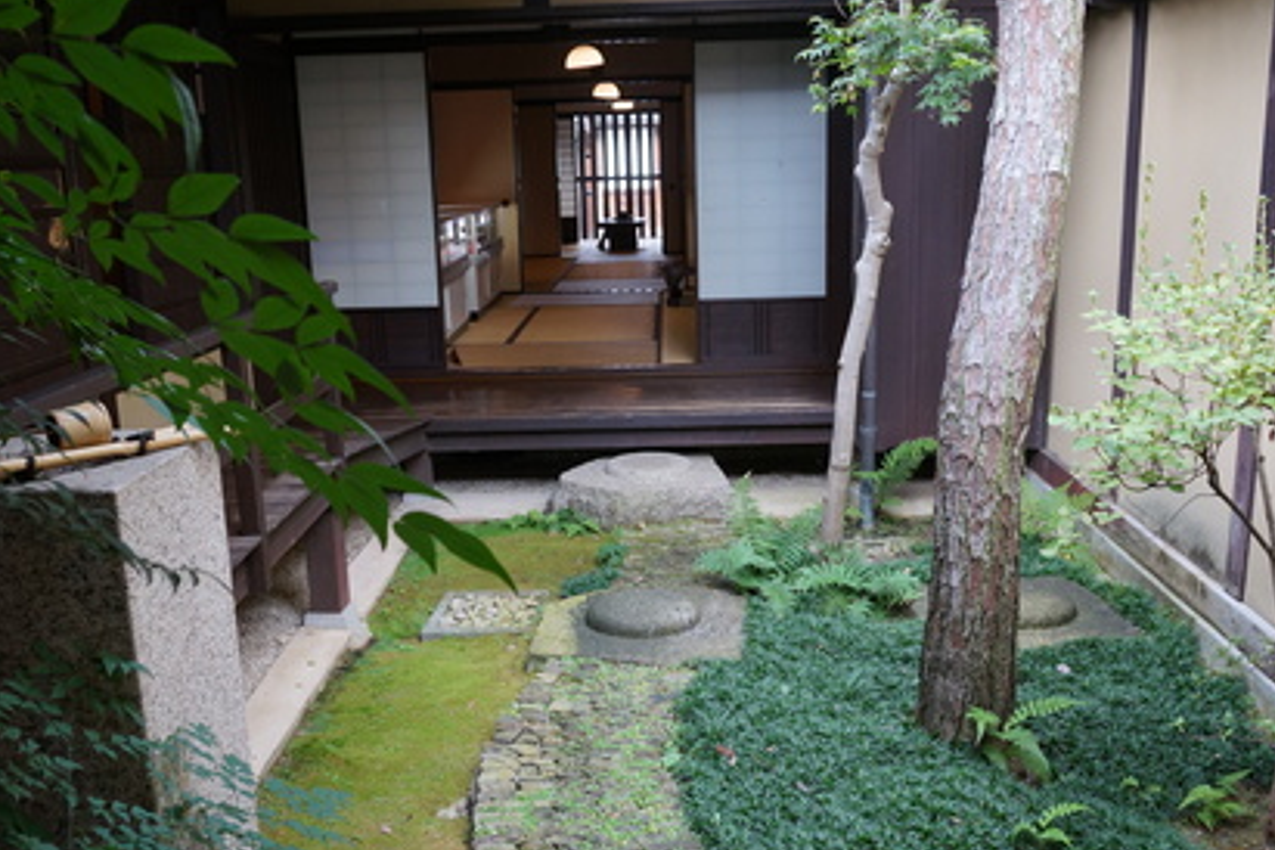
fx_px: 1239
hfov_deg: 54.4
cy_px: 473
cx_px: 630
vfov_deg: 37.8
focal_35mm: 35
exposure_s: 1/60
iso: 500
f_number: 4
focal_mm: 16
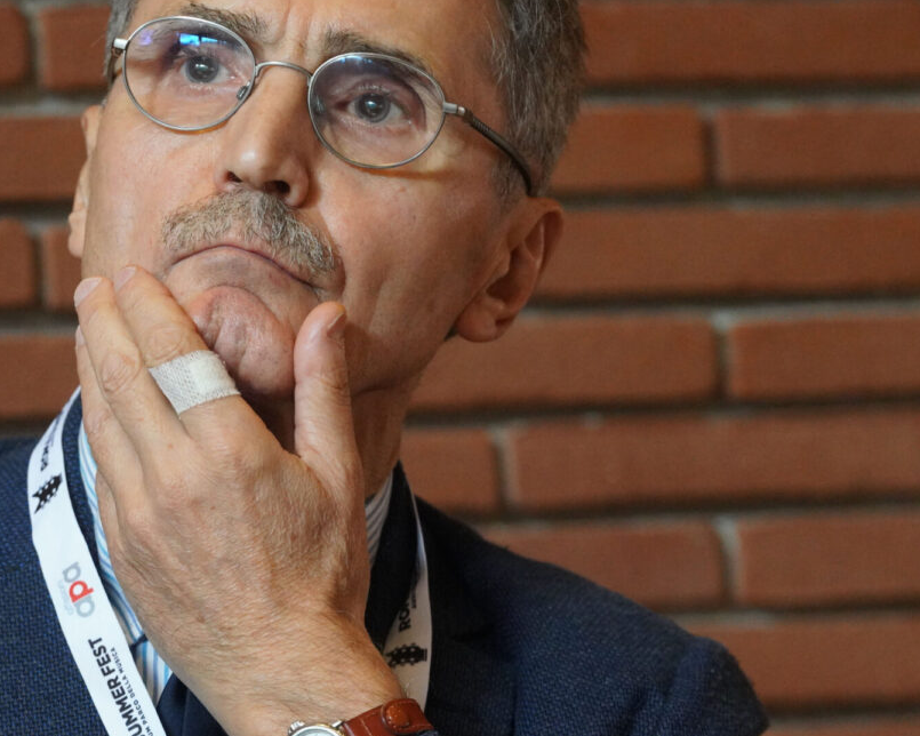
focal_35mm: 283
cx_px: 254
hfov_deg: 6.8
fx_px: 7706
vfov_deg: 5.5
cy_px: 324
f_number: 5.6
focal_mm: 158
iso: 8000
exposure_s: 1/125
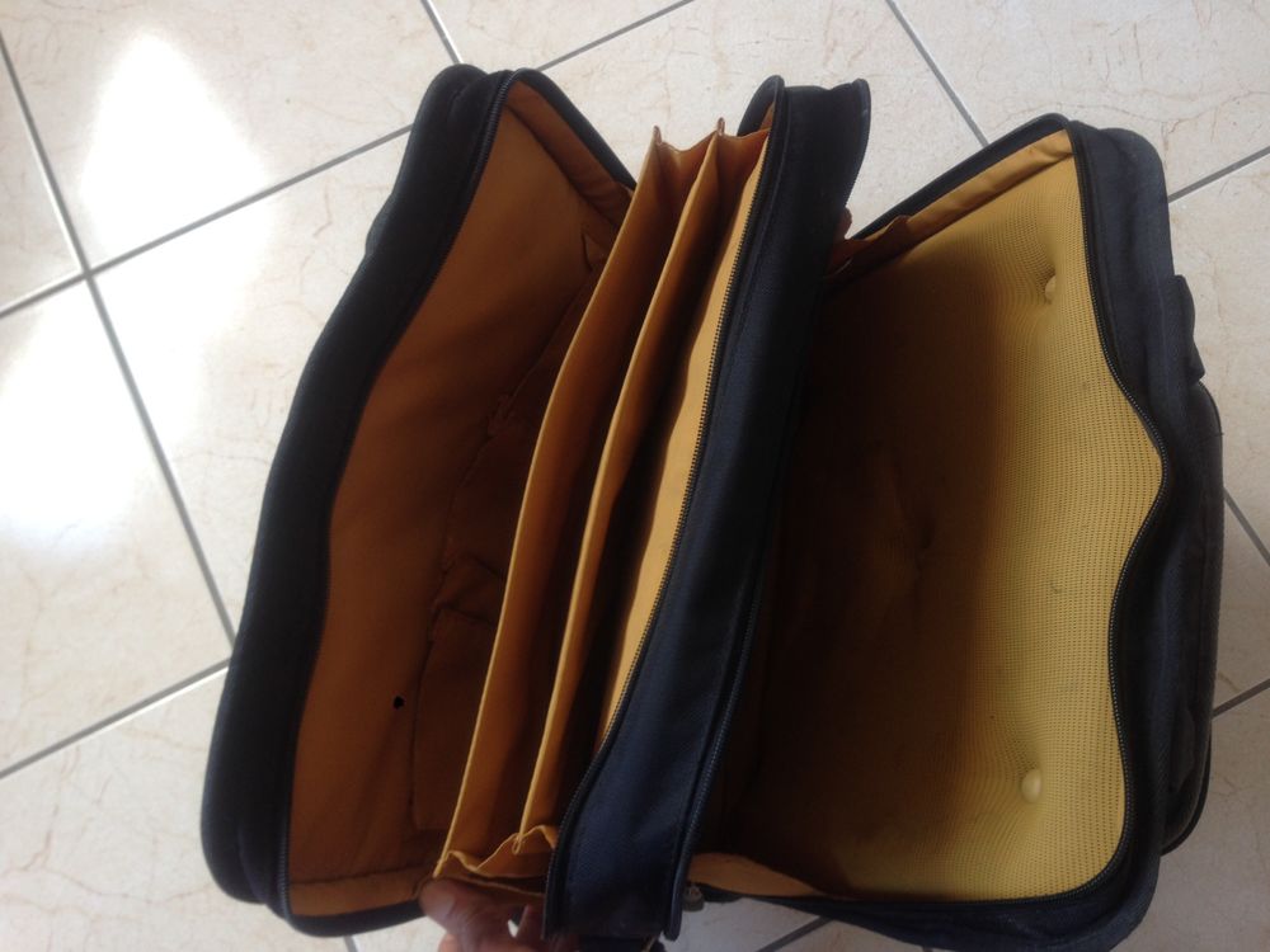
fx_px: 1211
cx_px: 635
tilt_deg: -70.7
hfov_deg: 55.4
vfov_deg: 42.9
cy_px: 476
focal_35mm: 33
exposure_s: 1/20
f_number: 2.4
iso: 50
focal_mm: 4.12
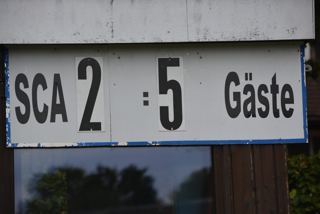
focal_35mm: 202
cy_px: 107
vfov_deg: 6.8
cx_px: 160
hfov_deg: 10.2
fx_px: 1801
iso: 200
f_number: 5.6
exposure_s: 1/500
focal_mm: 135
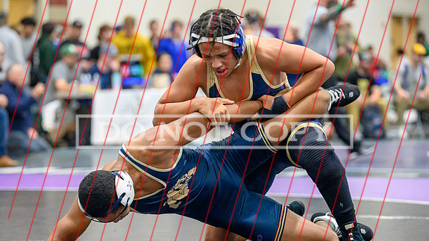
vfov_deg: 7.9
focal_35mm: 153
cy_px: 152
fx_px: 1740
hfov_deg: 14.1
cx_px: 202
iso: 16000
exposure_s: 1/800
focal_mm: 120
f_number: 2.8
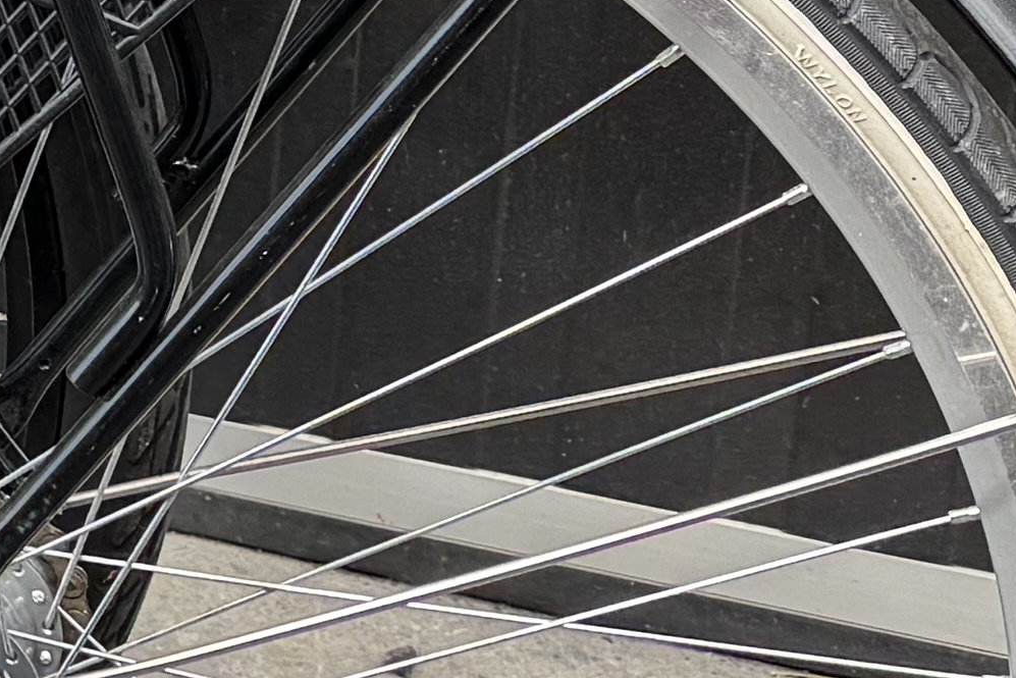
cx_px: -1256
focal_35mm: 143
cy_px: -482
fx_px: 4036
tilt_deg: -19.3
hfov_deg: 12.1
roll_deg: +3.5
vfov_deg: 9.2
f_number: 1.78
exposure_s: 1/715
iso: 80
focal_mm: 6.76
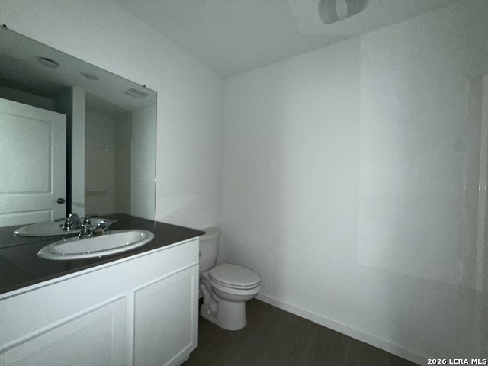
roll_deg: -1.2
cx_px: 244
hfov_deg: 102.1
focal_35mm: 14
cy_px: 183
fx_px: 197
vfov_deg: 85.7
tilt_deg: +0.2
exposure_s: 1/60
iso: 160
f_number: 2.2
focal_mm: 2.22
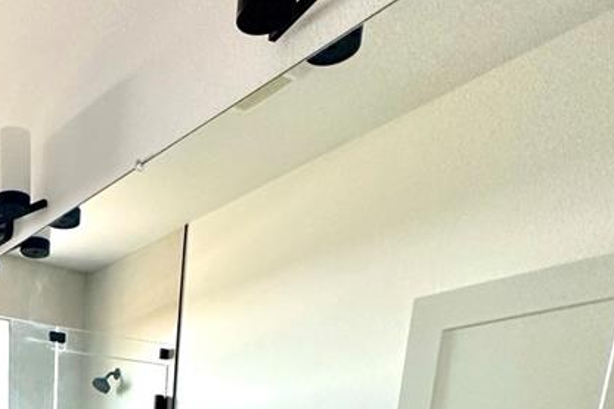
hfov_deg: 41.0
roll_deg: -0.6
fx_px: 716
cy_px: 719
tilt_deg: -15.6
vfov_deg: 21.7
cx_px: 10
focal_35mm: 42
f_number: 2.2
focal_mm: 2.22
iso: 250
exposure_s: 1/99
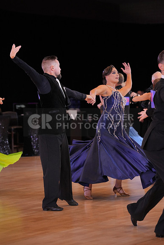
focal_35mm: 125
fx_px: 854
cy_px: 122
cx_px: 82
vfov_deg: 16.4
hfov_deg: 11.0
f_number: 4
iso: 2000
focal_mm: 125
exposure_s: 1/500
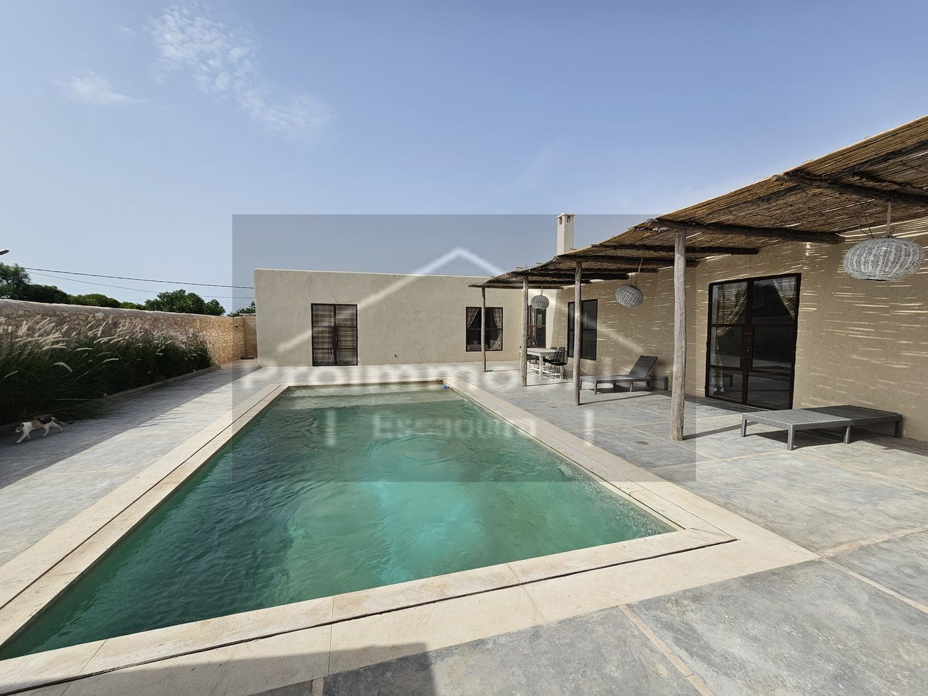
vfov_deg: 89.9
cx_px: 464
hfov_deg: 106.2
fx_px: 349
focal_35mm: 13
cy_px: 348
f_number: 2.2
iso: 50
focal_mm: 2.2
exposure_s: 1/3758
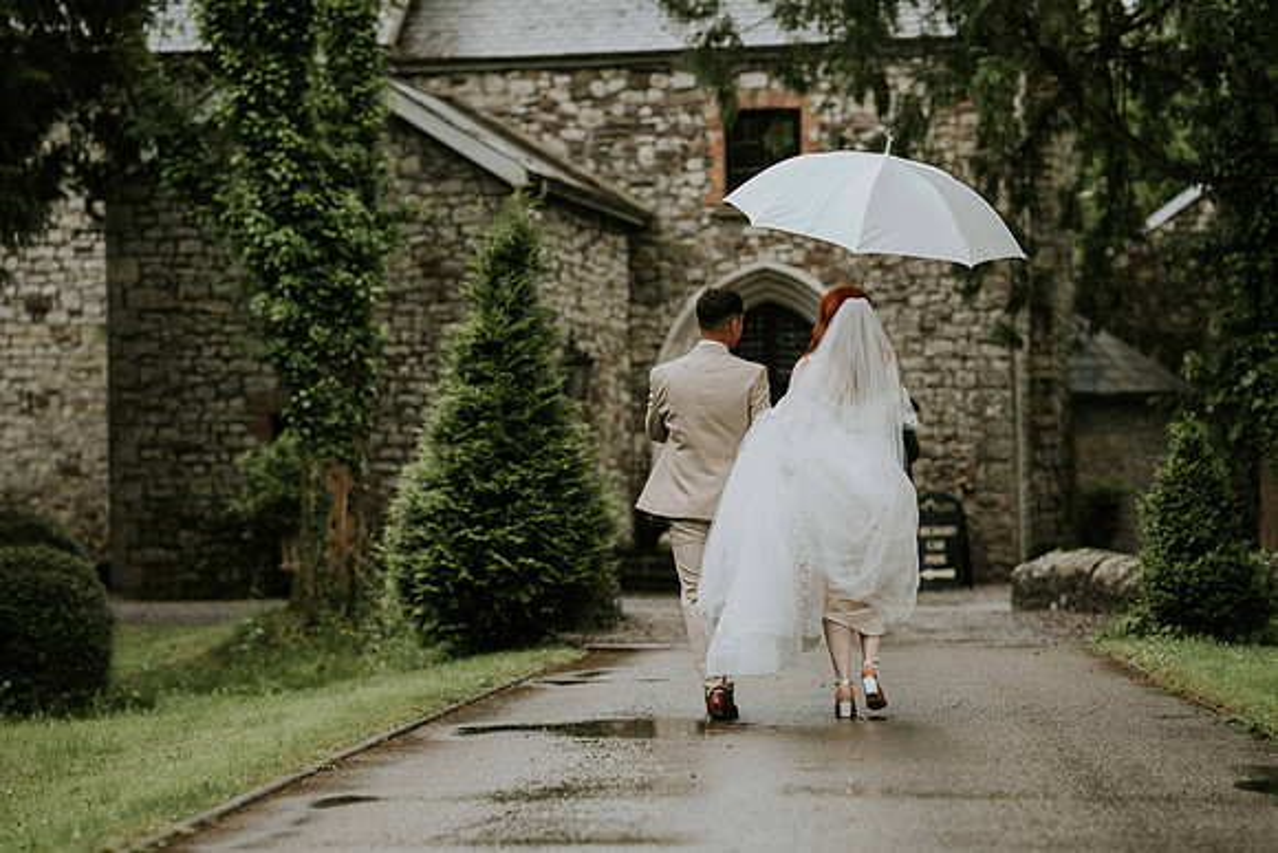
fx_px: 3509
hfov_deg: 20.6
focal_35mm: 99
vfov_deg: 13.9
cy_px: 474
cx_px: 650
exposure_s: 1/1250
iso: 320
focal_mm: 85
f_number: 2.2
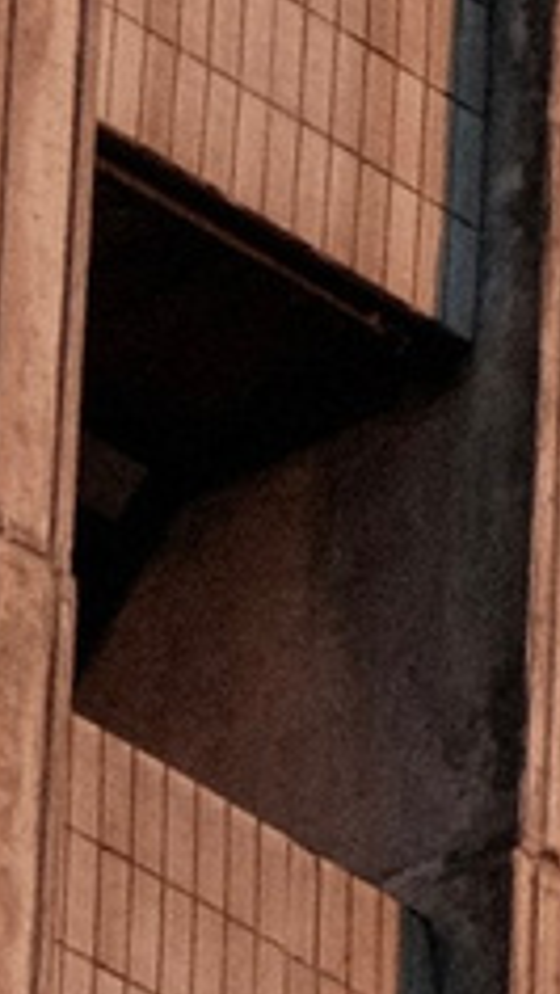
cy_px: -221
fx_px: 22485
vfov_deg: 2.5
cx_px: 3217
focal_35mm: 853
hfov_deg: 1.4
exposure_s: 1/1300
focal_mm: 50
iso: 640
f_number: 2.8
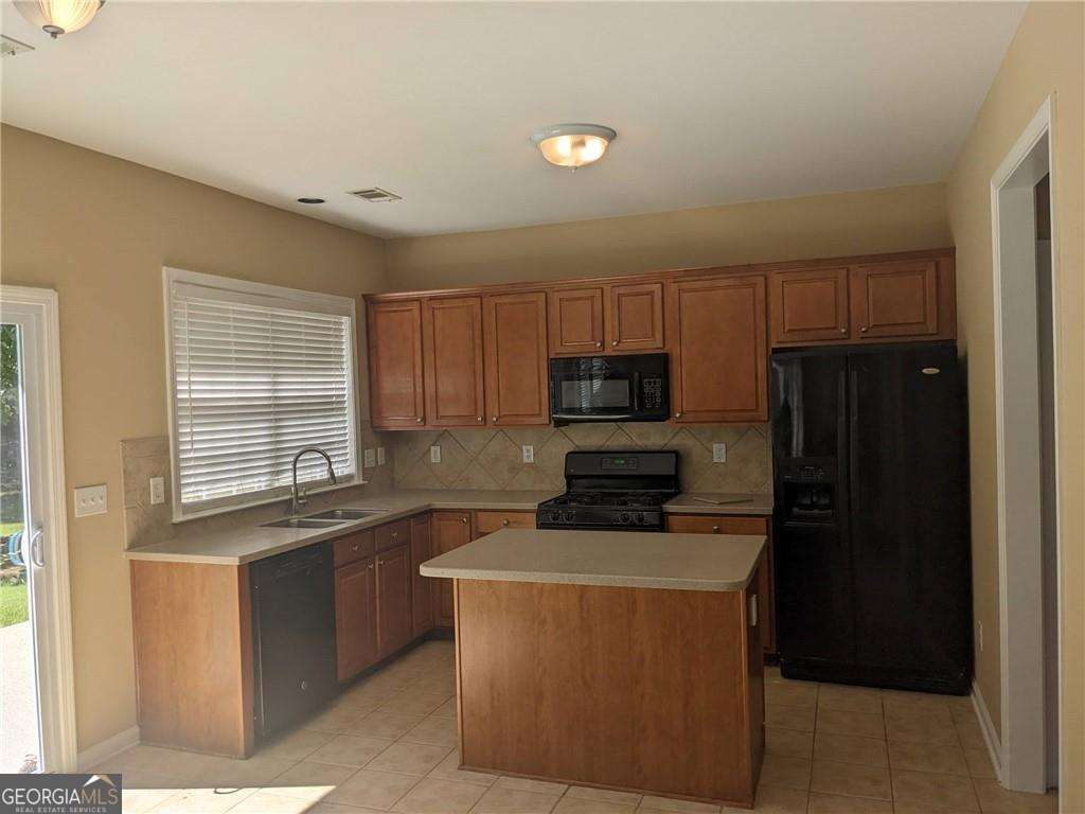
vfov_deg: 51.4
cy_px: 407
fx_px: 846
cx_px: 542
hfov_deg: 65.3
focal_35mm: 27
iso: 37
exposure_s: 1/510
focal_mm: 4.38
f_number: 1.73
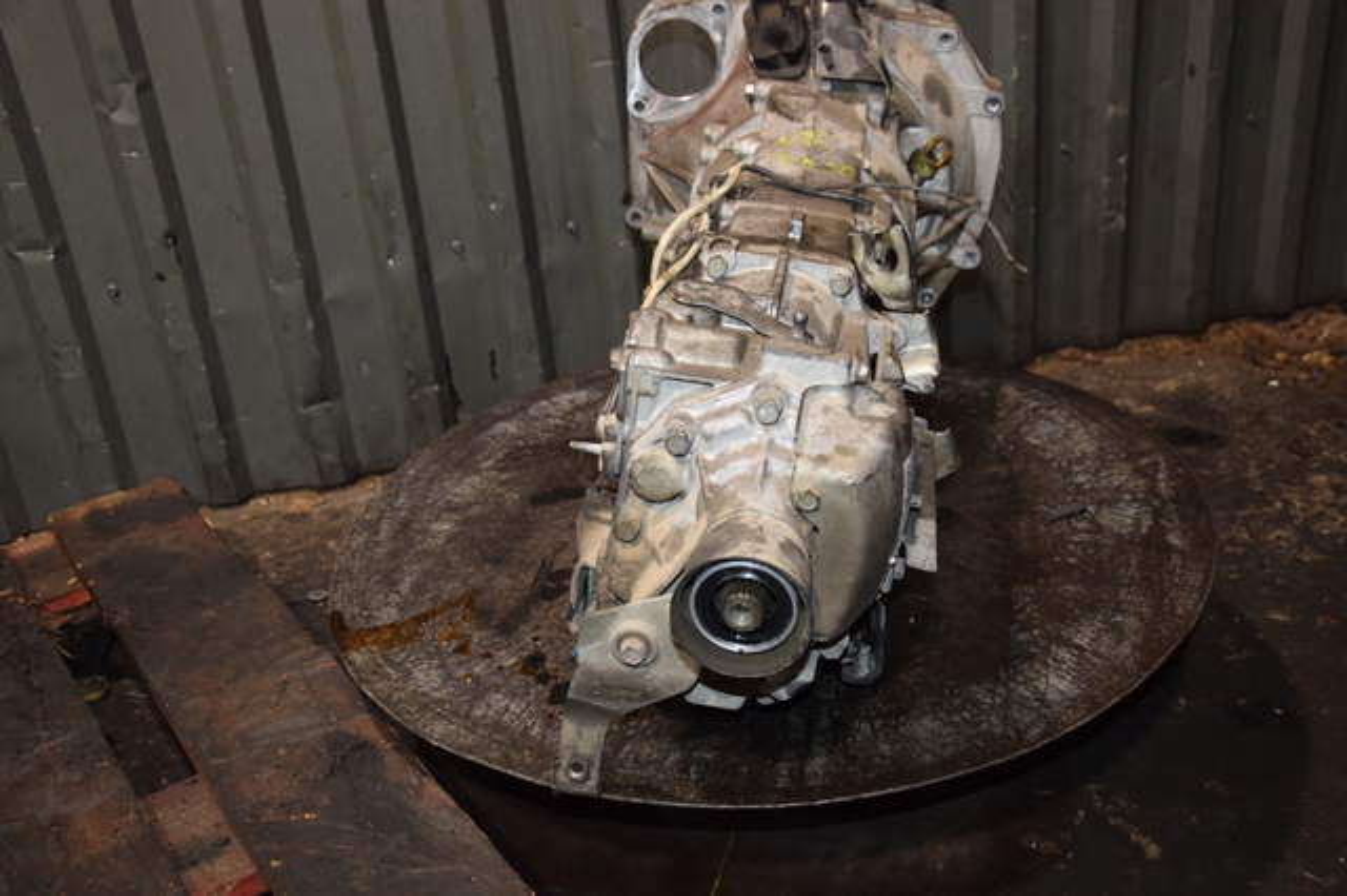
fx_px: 1458
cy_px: 448
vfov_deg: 34.2
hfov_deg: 49.6
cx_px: 674
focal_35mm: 39
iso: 800
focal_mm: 26
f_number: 5
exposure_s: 1/60
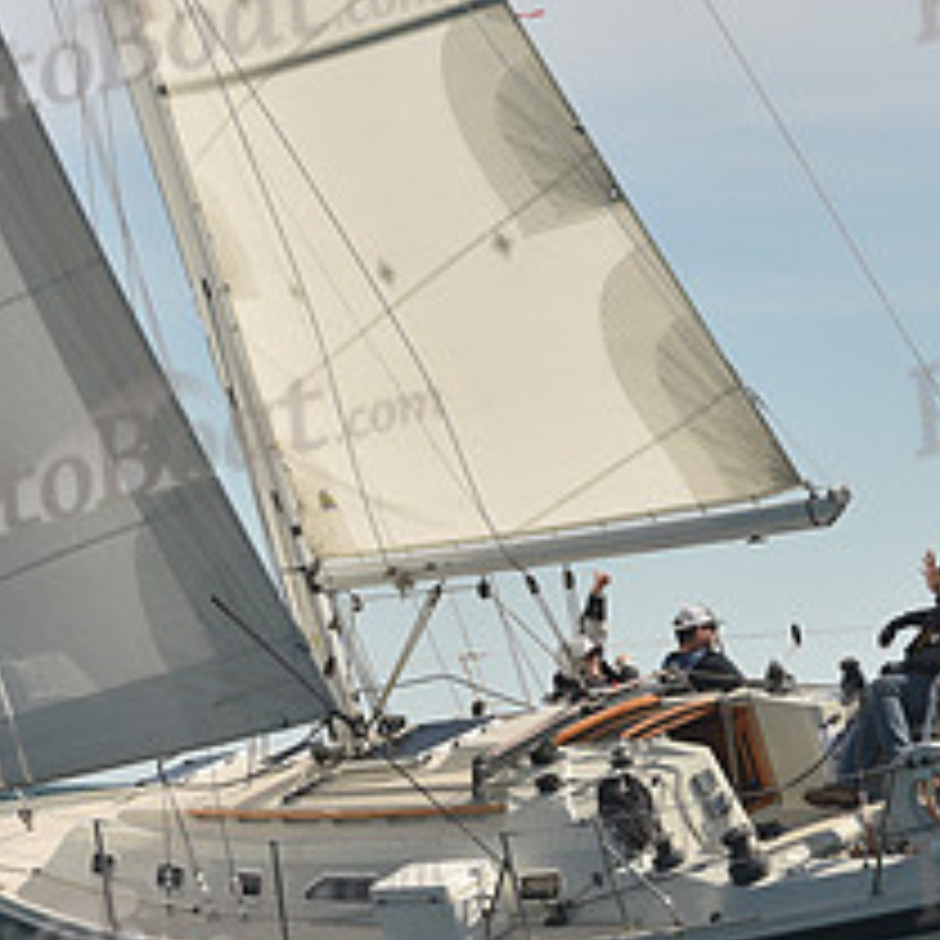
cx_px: 679
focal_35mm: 165
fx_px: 5069
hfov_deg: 10.6
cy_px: 636
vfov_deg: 10.6
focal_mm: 70
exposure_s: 1/640
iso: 250
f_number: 8
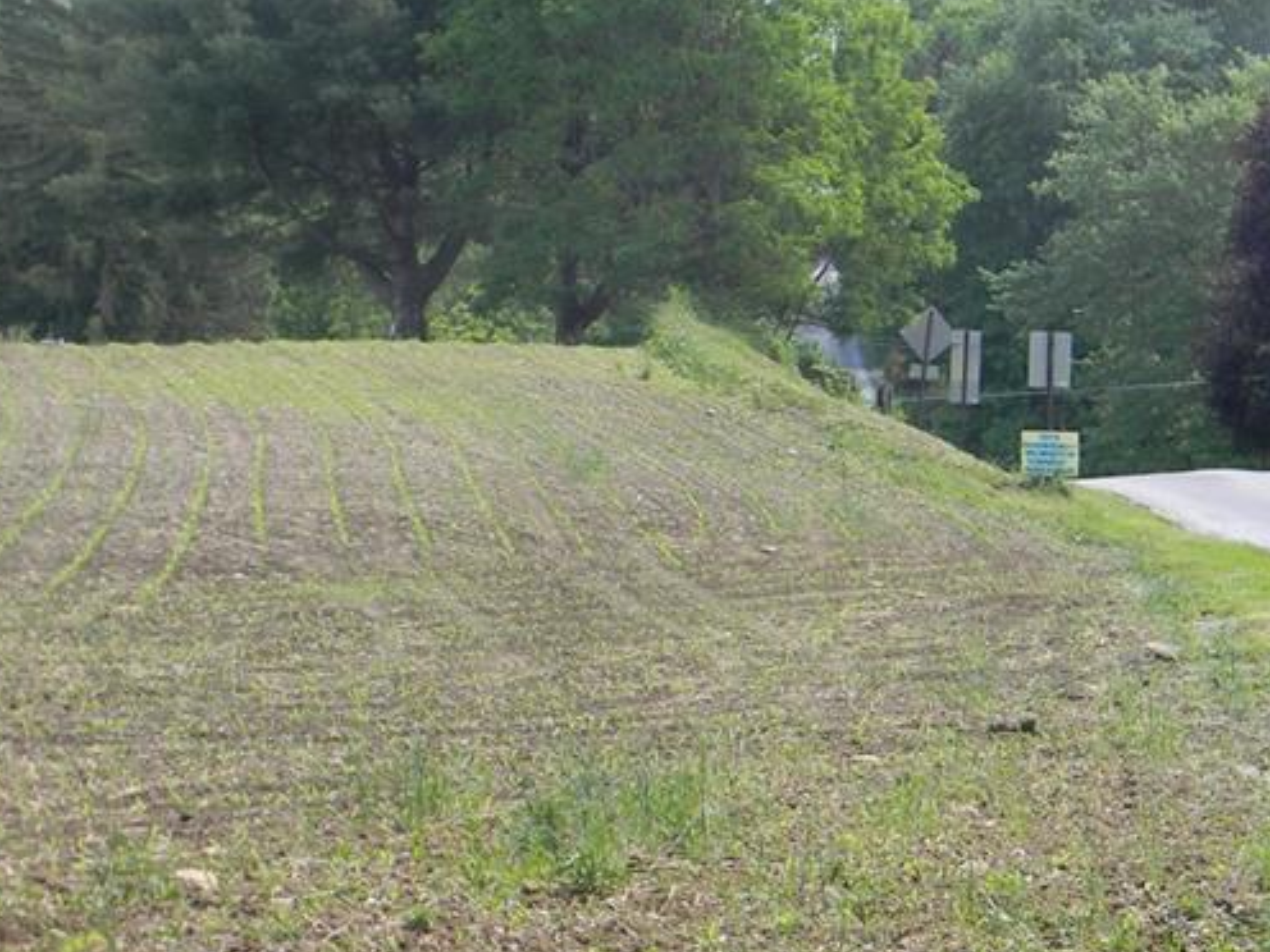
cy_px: 601
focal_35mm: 134
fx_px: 4916
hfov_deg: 14.6
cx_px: 986
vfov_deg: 11.1
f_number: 4.5
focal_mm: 15.1
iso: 80
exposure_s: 1/128
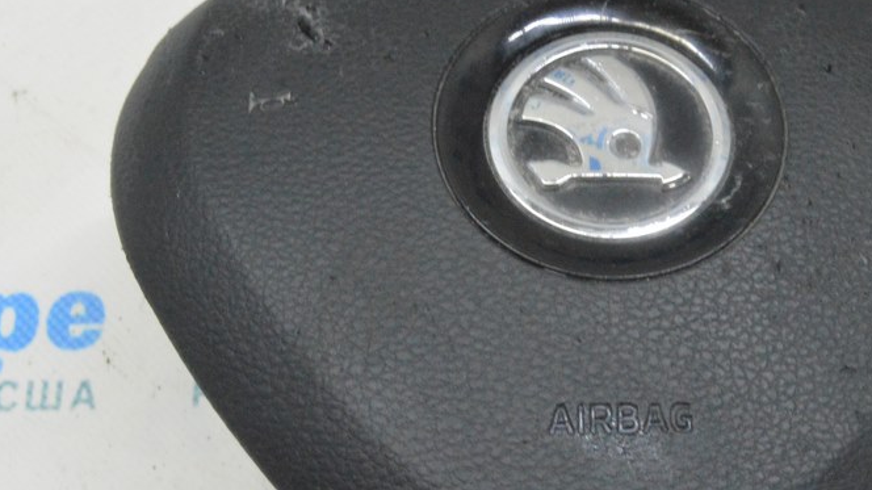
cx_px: 586
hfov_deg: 24.9
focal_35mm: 85
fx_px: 1960
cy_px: 245
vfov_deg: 14.2
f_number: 20
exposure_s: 1/15
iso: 6400
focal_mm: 35
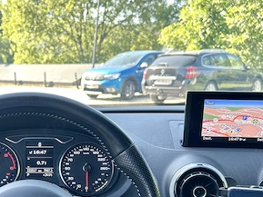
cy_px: 169
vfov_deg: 26.3
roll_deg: -0.3
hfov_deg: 34.9
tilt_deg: -14.1
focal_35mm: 54
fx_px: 410
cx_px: 72
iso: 40
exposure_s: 1/153
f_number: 1.5
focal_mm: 5.7
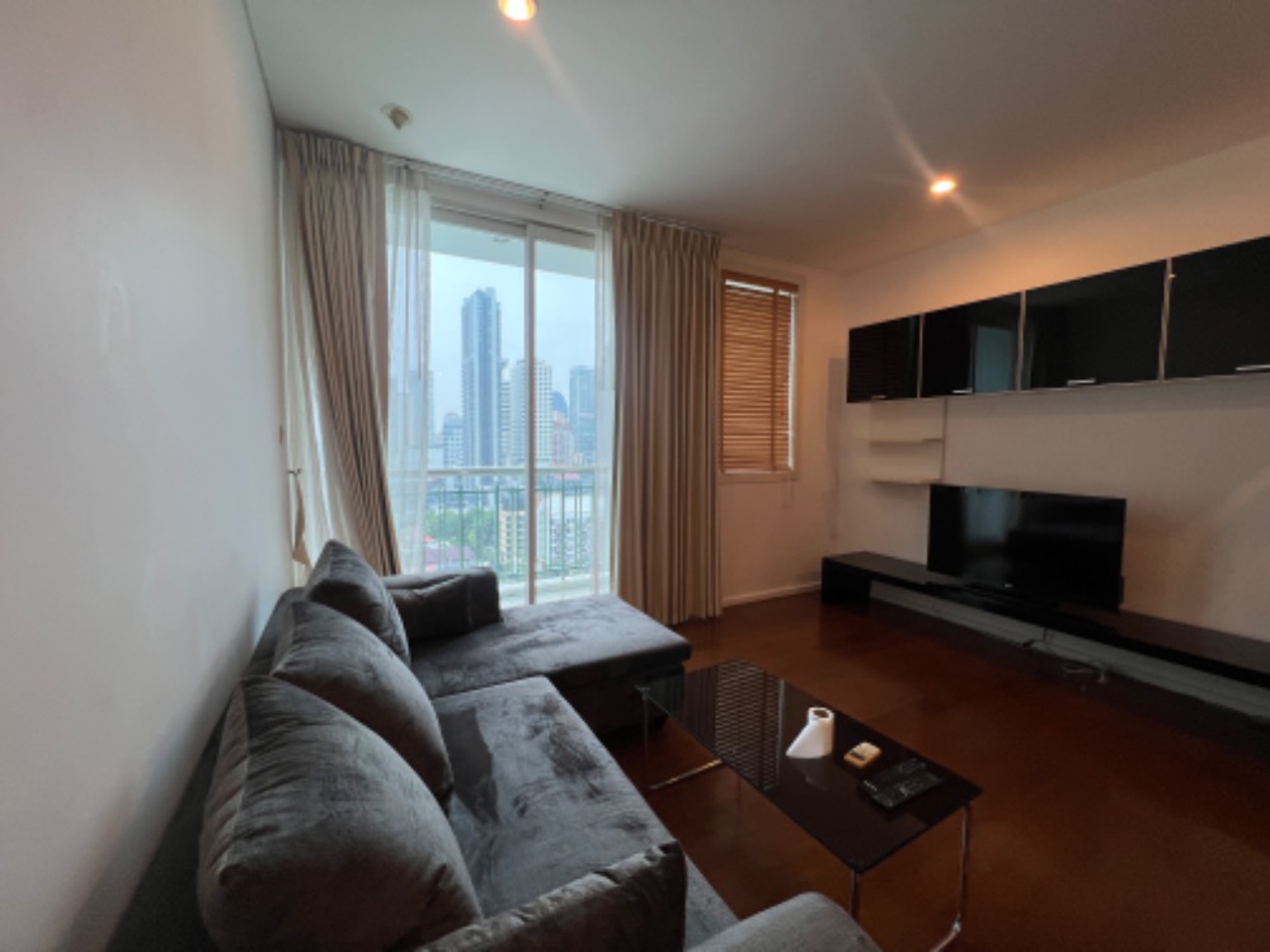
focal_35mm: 13
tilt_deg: -4.6
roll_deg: -0.5
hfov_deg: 106.2
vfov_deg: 89.9
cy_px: 476
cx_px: 635
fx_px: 477
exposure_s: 1/100
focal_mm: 1.57
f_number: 1.8
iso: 50
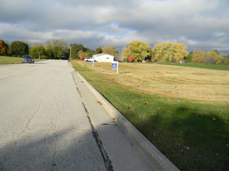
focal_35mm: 28
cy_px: 86
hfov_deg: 63.4
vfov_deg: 49.7
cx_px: 114
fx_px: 185
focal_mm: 5
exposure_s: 1/230
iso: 80
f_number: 7
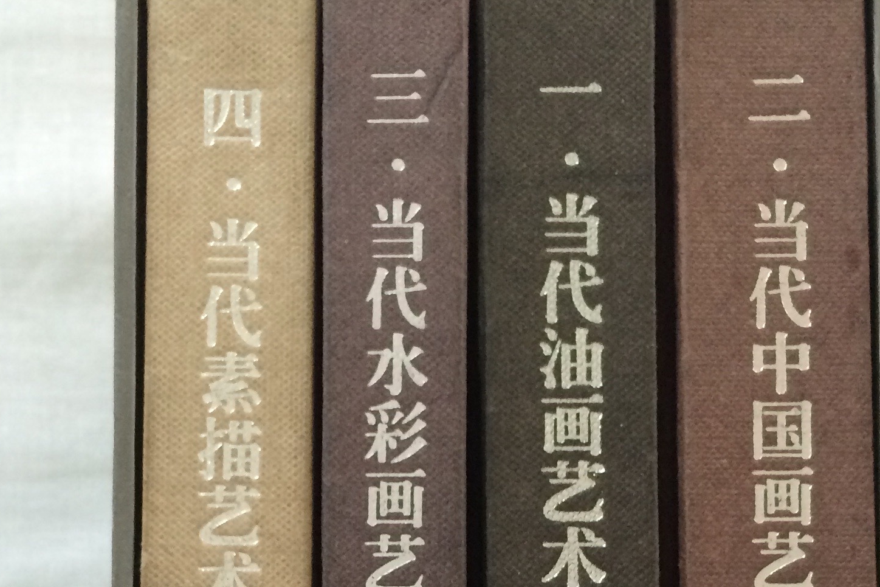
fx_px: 1662
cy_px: 749
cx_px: 424
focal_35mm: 68
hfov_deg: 29.7
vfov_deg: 18.7
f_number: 2.2
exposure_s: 1/33
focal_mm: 4.15
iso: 200
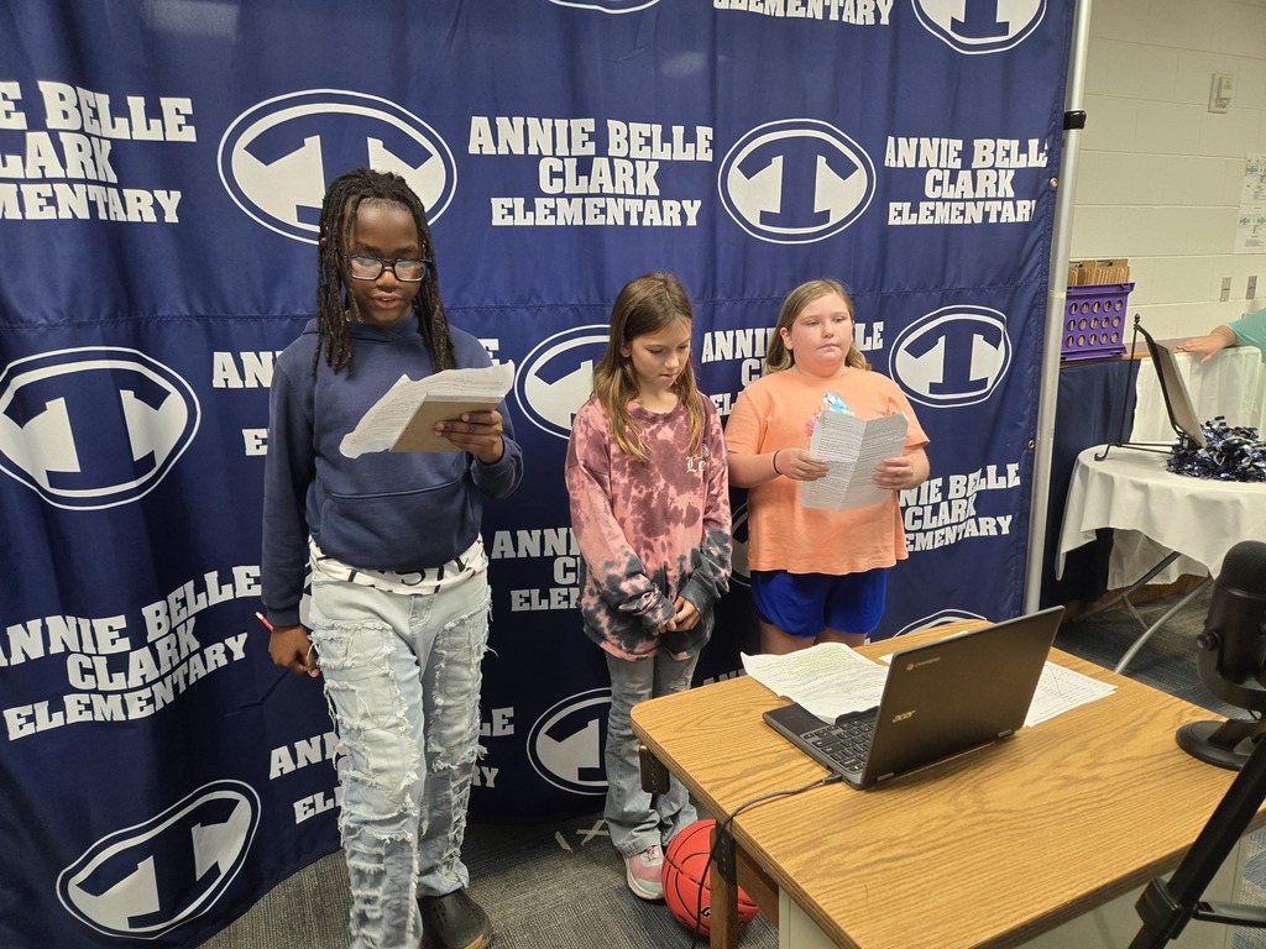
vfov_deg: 58.9
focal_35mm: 23
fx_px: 841
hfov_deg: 73.9
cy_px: 474
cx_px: 633
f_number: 1.8
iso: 400
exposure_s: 1/120
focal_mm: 5.4
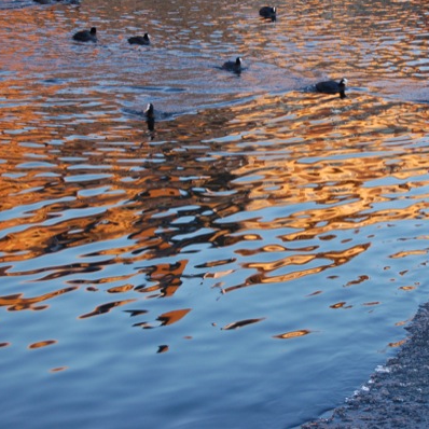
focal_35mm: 113
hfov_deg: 15.4
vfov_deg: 15.5
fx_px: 1580
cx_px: 317
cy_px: 203
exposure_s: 1/50
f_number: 5.6
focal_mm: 55
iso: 400
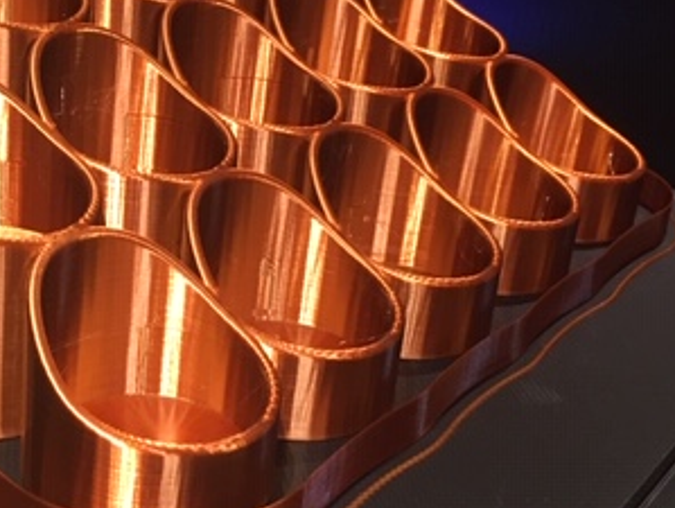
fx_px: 1210
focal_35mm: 62
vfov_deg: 23.7
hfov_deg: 30.4
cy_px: 203
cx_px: 129
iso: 200
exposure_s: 1/30
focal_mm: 4.15
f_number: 2.2
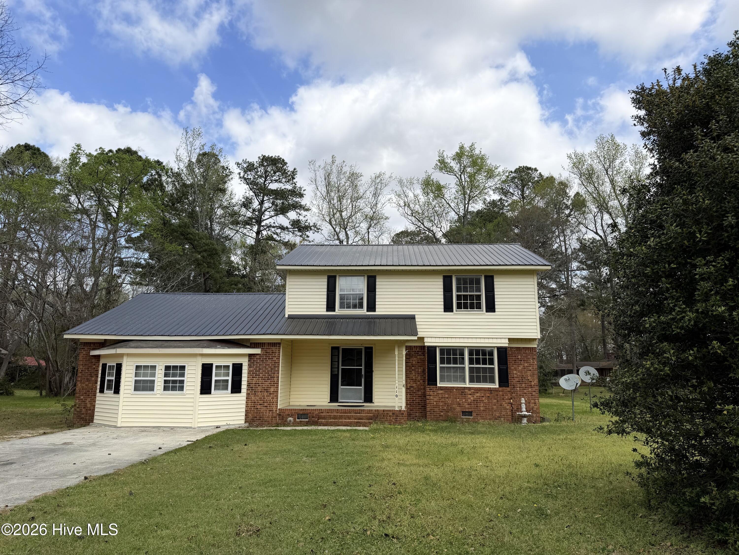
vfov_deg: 56.8
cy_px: 278
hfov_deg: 71.6
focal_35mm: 24
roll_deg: +0.1
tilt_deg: +10.3
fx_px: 512
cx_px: 370
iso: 100
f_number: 1.78
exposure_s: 1/3759
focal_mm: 6.76
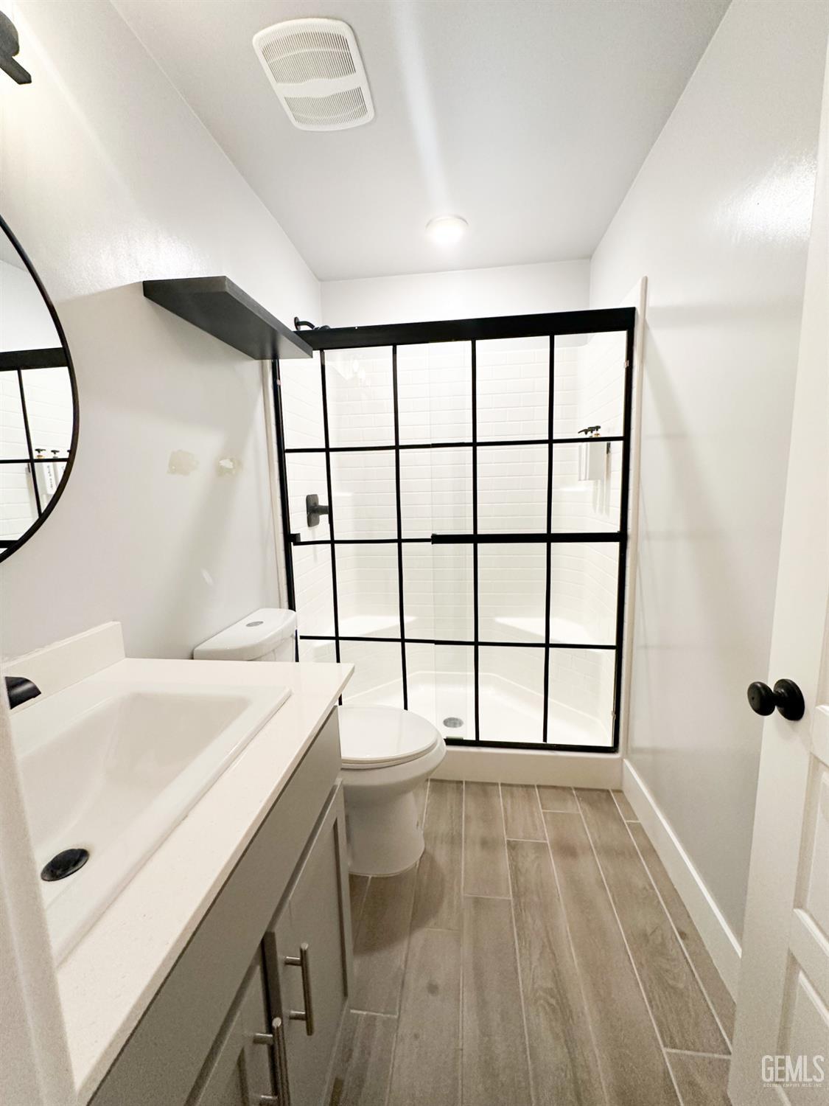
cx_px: 414
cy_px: 553
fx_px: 447
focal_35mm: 14
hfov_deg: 85.7
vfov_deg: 102.1
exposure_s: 1/120
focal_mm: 2.22
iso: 250
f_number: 2.2
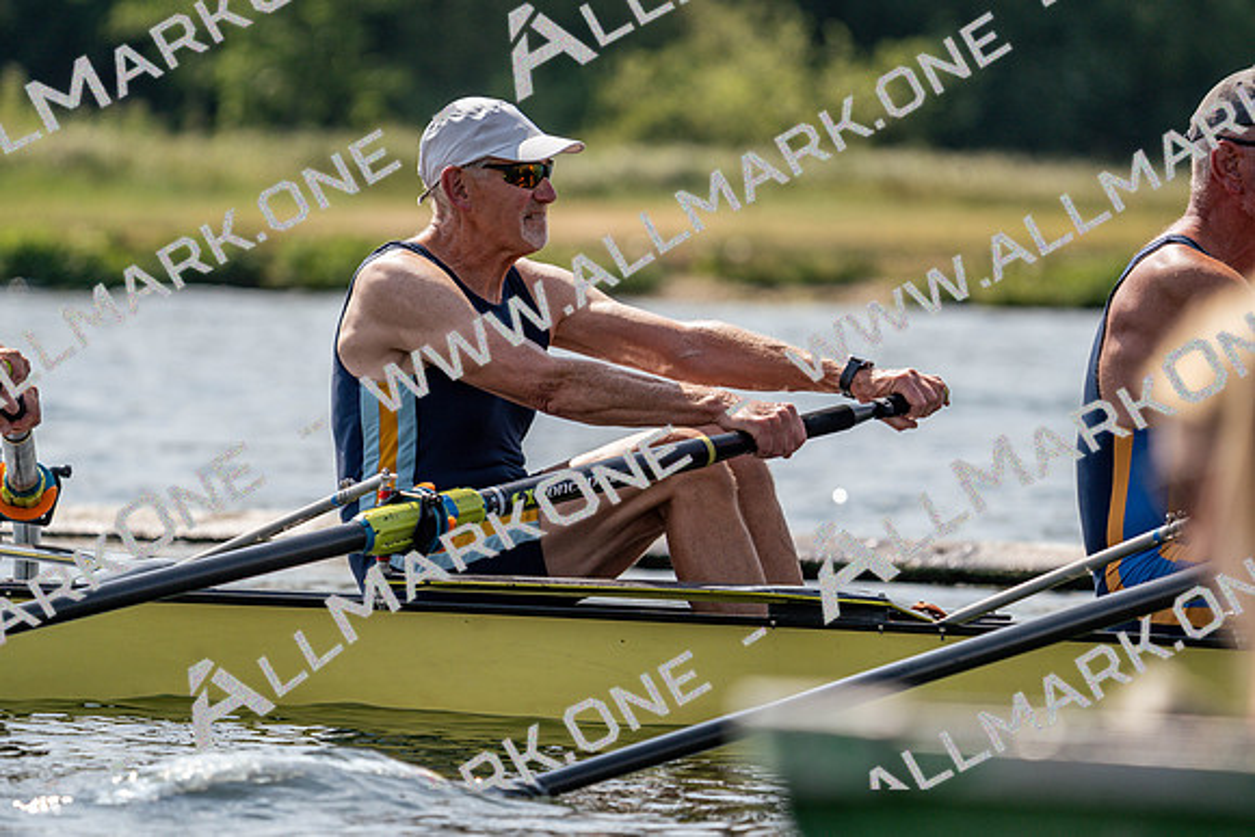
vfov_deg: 4.0
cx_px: 628
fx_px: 11890
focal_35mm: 341
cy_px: 418
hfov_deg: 6.0
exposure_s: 1/1600
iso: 250
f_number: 6.3
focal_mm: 341
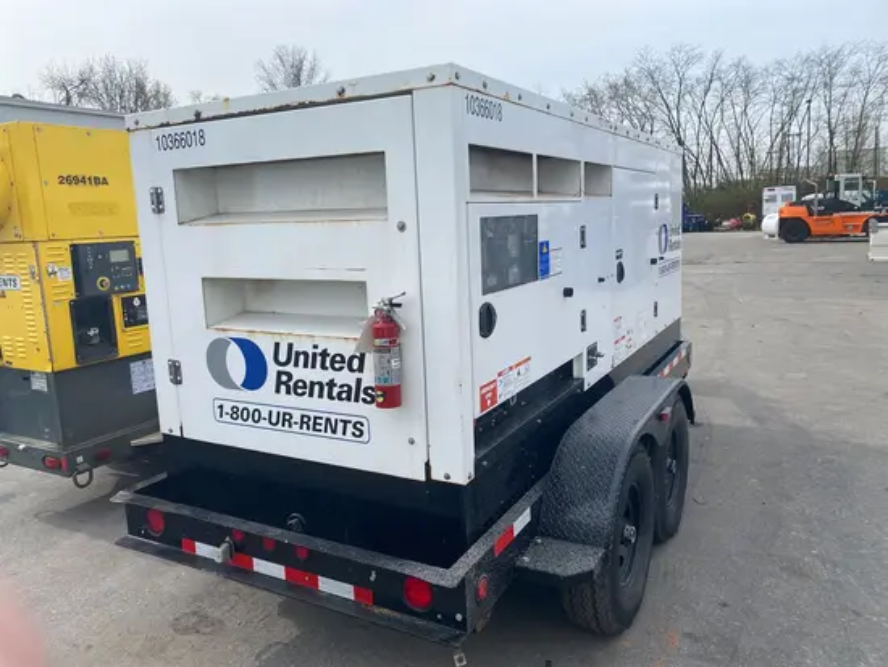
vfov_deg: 53.1
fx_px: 667
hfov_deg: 67.3
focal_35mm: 26
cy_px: 334
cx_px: 444
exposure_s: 1/2222
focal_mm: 4.25
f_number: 1.8
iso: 32
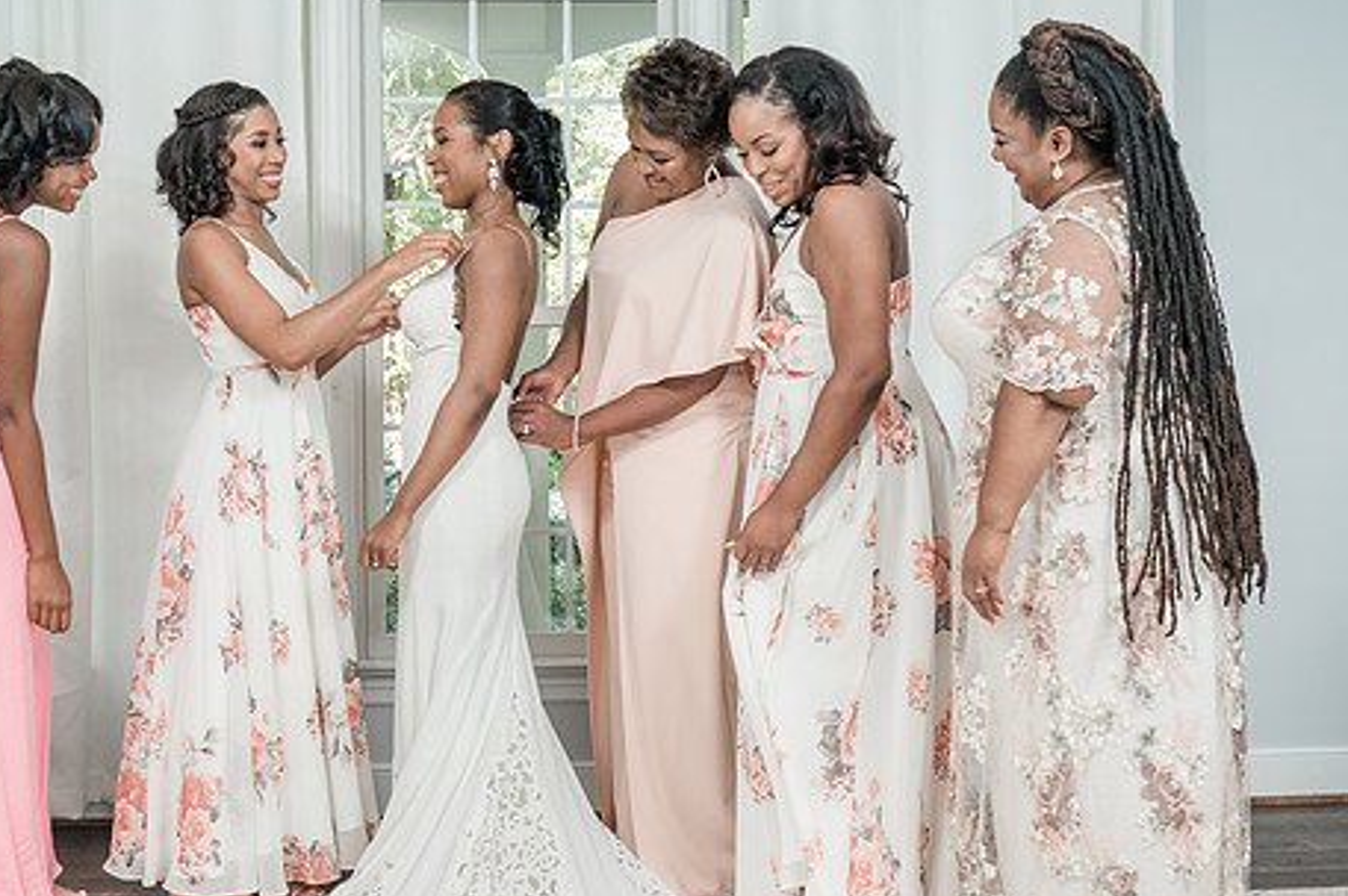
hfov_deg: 40.4
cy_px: 520
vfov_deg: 27.4
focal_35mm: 49
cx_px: 634
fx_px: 1833
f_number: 5.6
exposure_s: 1/200
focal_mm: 35
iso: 1600
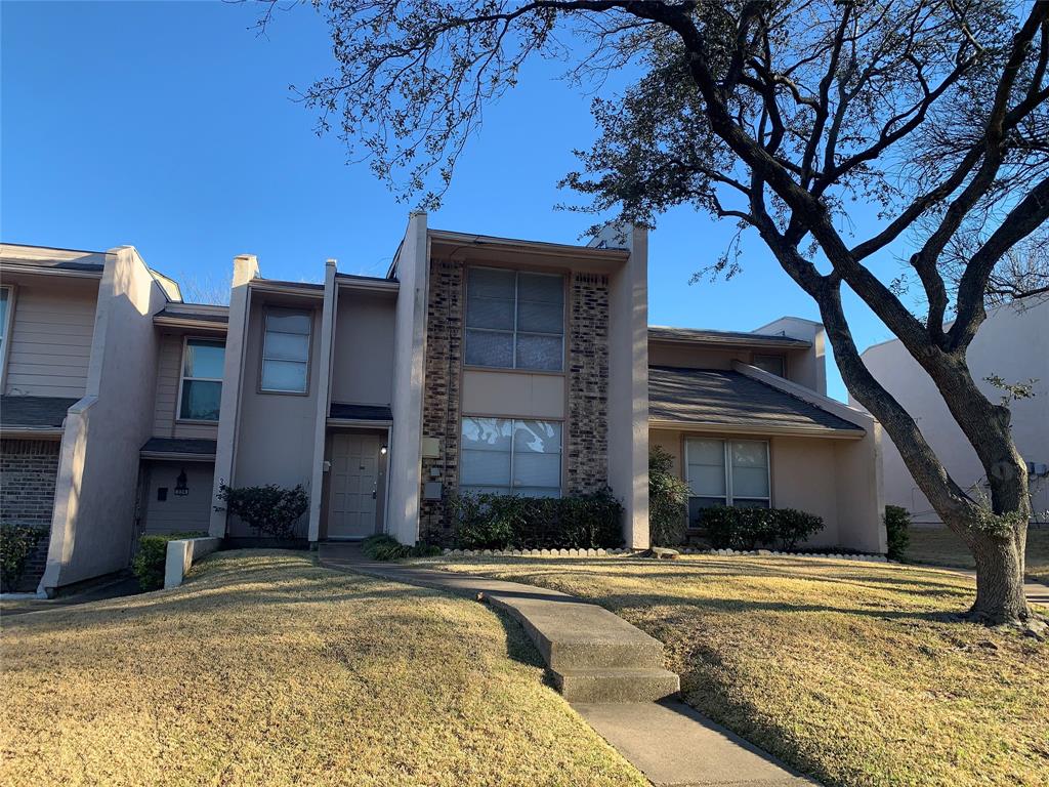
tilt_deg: +10.3
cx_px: 524
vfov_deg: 53.1
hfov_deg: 67.3
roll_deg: -0.8
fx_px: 788
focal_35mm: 26
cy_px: 394
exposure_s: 1/631
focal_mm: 4.25
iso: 25
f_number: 1.8
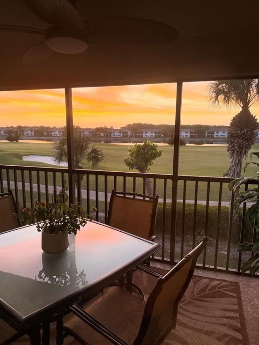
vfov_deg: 69.4
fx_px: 249
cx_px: 126
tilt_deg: -9.8
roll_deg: -1.1
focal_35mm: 25
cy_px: 176
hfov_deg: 54.9
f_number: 1.78
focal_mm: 6.76
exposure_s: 1/53
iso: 800
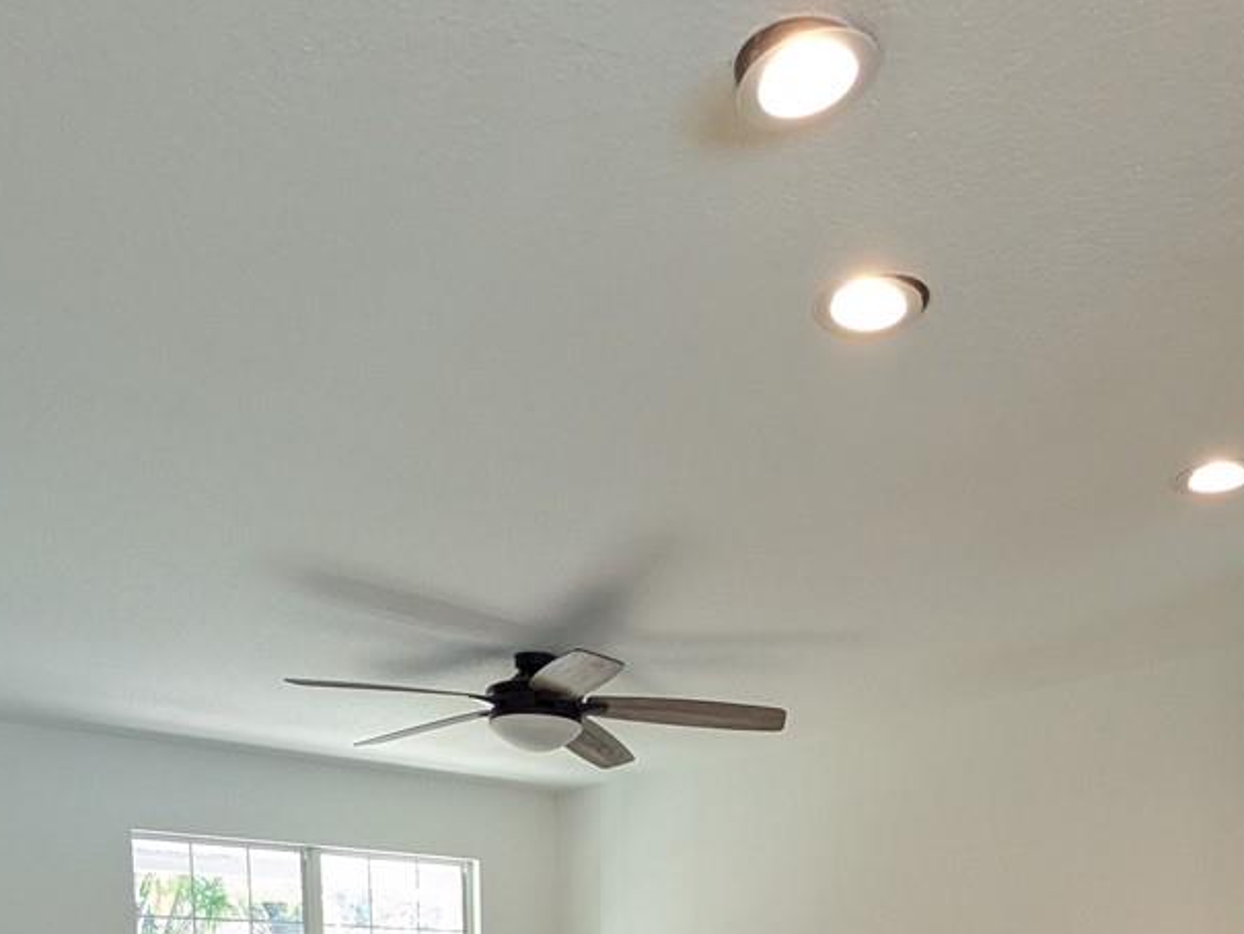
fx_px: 1330
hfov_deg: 50.0
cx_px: 698
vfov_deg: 31.0
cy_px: 1185
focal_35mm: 37
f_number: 2.2
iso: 133
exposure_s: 1/60
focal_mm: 1.83
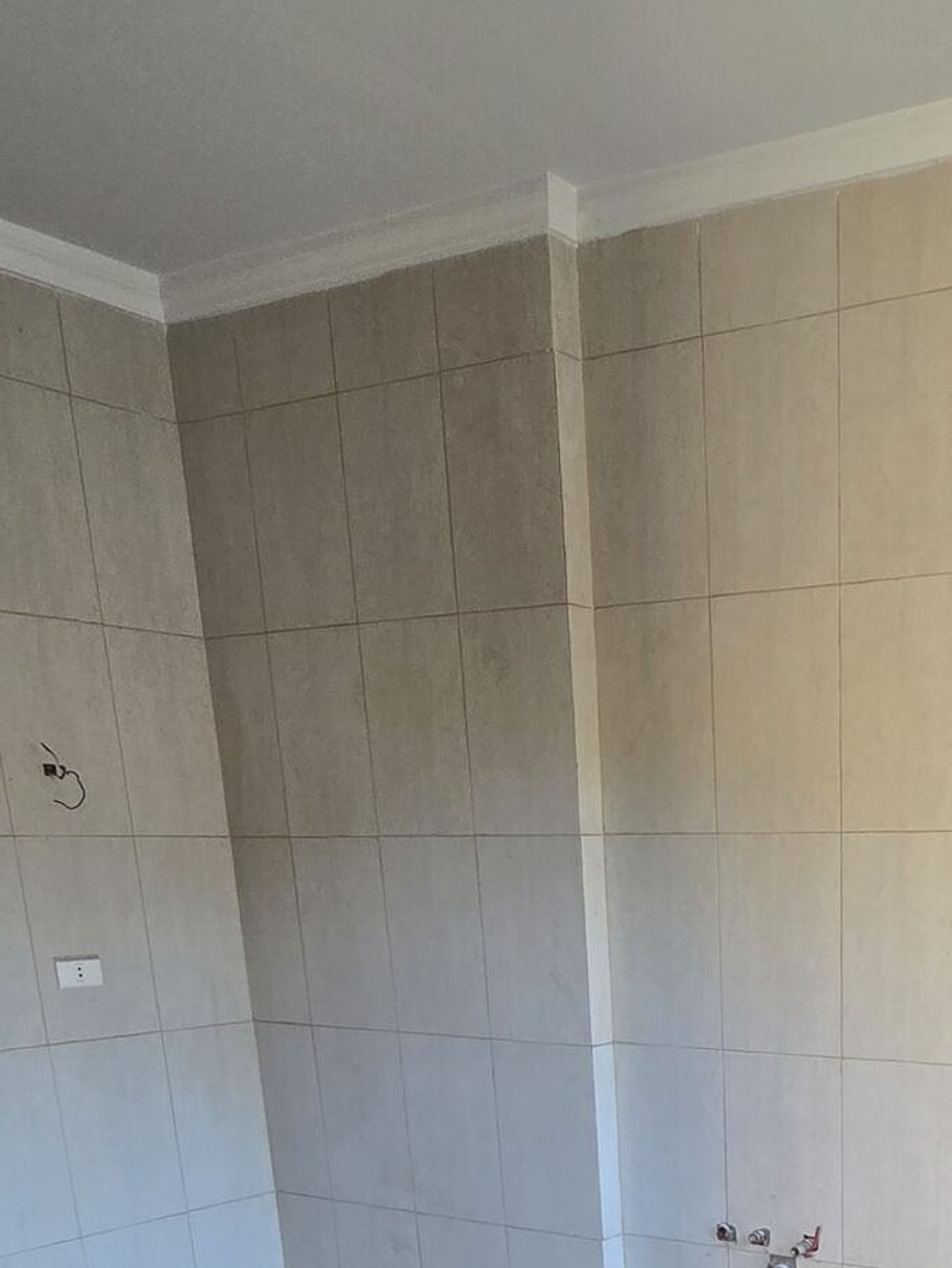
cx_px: 822
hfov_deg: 36.7
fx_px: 1356
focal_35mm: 37
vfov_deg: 41.4
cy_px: 1348
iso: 125
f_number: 2.2
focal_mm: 2.2
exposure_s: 1/50
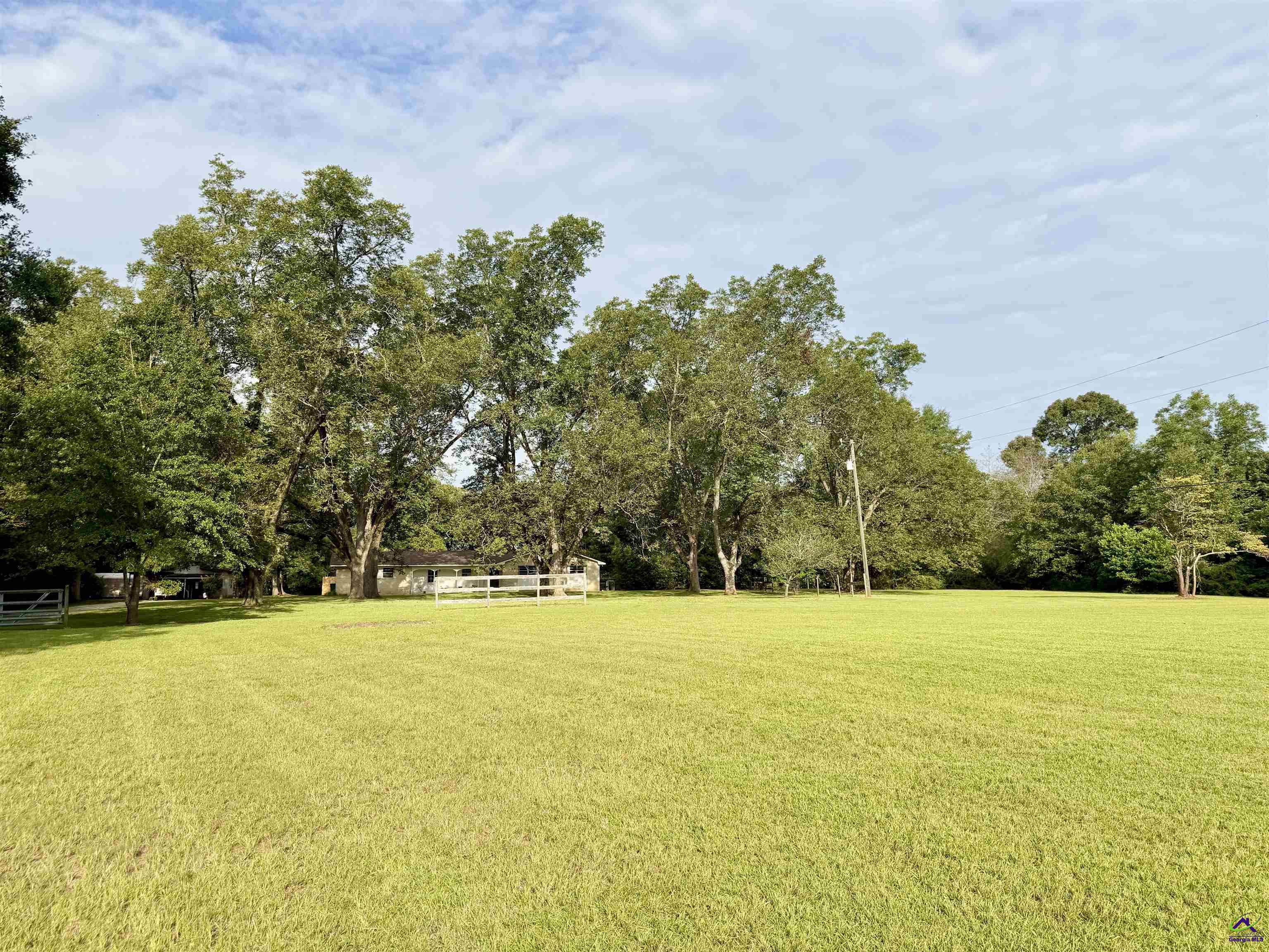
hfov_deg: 71.6
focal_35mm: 24
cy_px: 476
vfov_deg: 56.8
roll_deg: +0.1
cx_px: 634
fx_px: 880
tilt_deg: +8.5
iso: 80
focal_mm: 6.76
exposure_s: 1/4167
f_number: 1.78
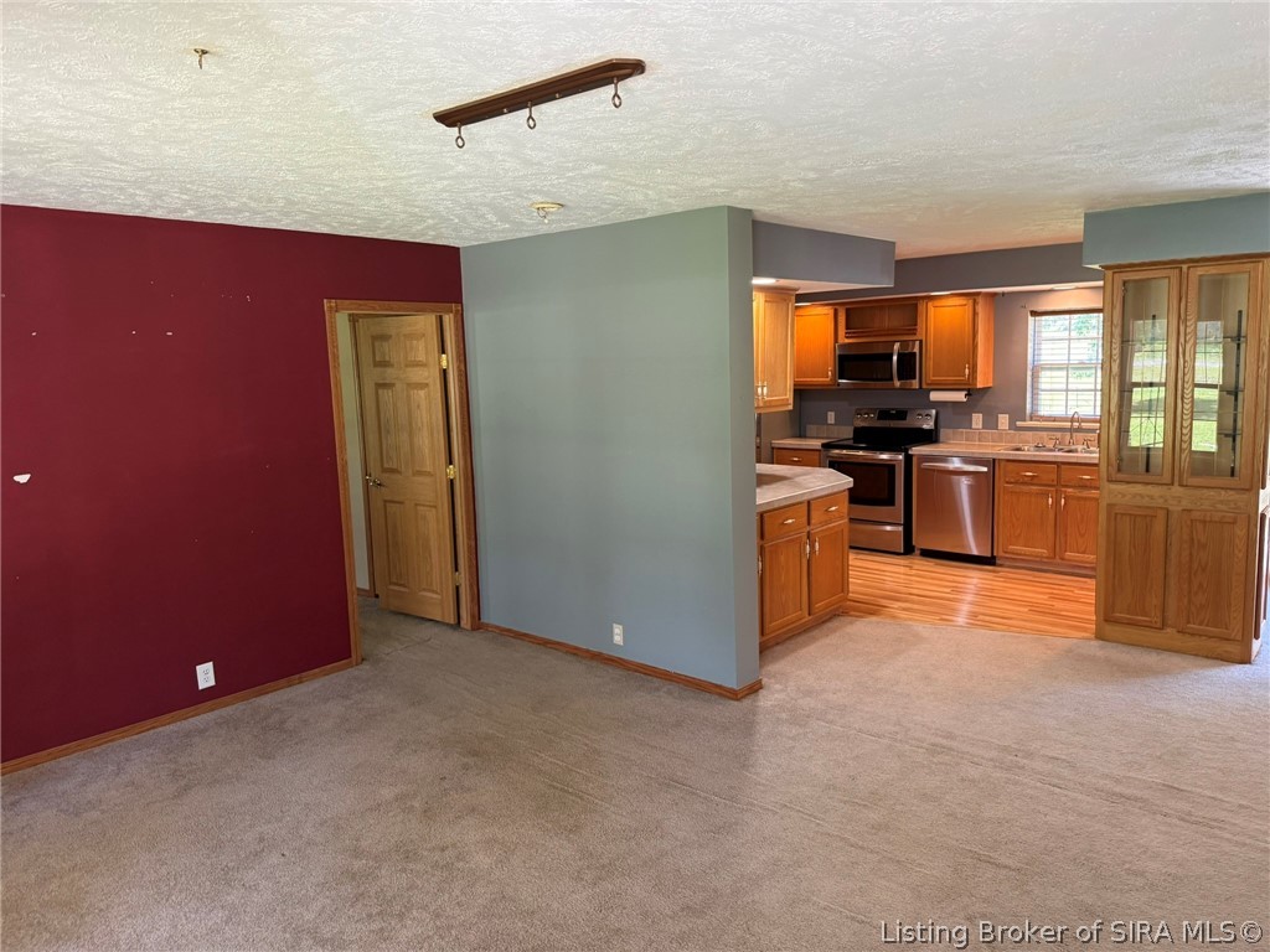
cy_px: 476
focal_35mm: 24
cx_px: 635
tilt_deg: -5.2
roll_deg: +2.2
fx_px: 881
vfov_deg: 56.8
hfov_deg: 71.6
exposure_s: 1/60
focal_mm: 6.76
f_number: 1.78
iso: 250
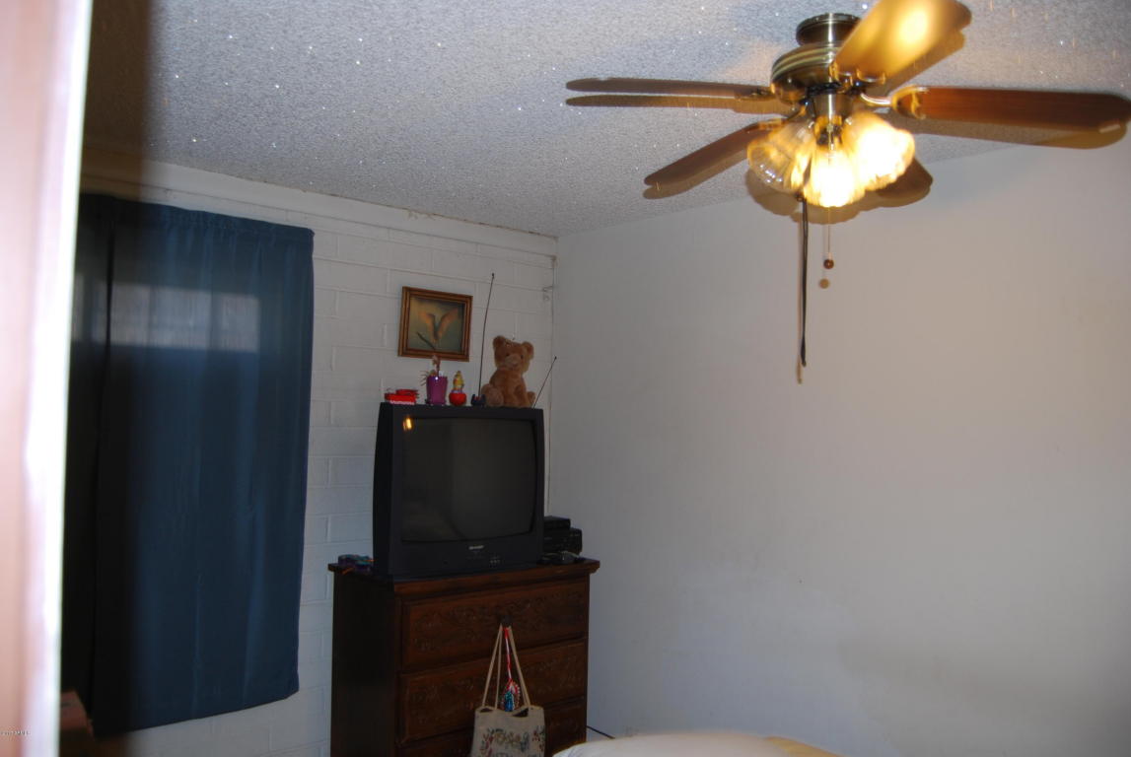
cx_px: 566
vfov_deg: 48.1
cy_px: 378
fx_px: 849
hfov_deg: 67.3
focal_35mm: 27
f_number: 3.5
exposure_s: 1/60
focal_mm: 18
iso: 200
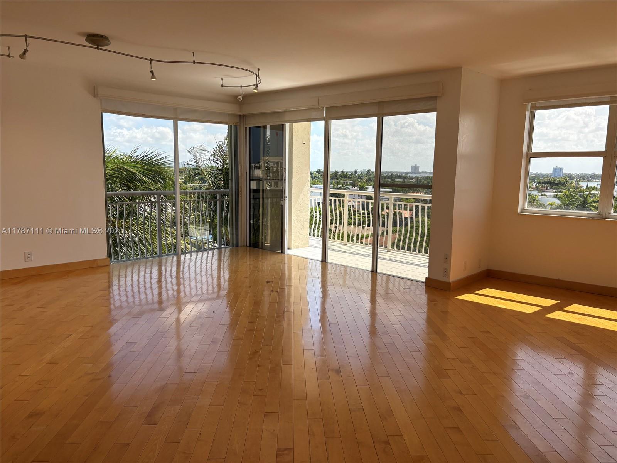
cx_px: 308
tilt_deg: -7.8
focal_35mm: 26
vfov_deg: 53.1
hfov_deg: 67.3
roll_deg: -0.9
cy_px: 232
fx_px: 463
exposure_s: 1/1751
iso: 64
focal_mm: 5.96
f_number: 1.6
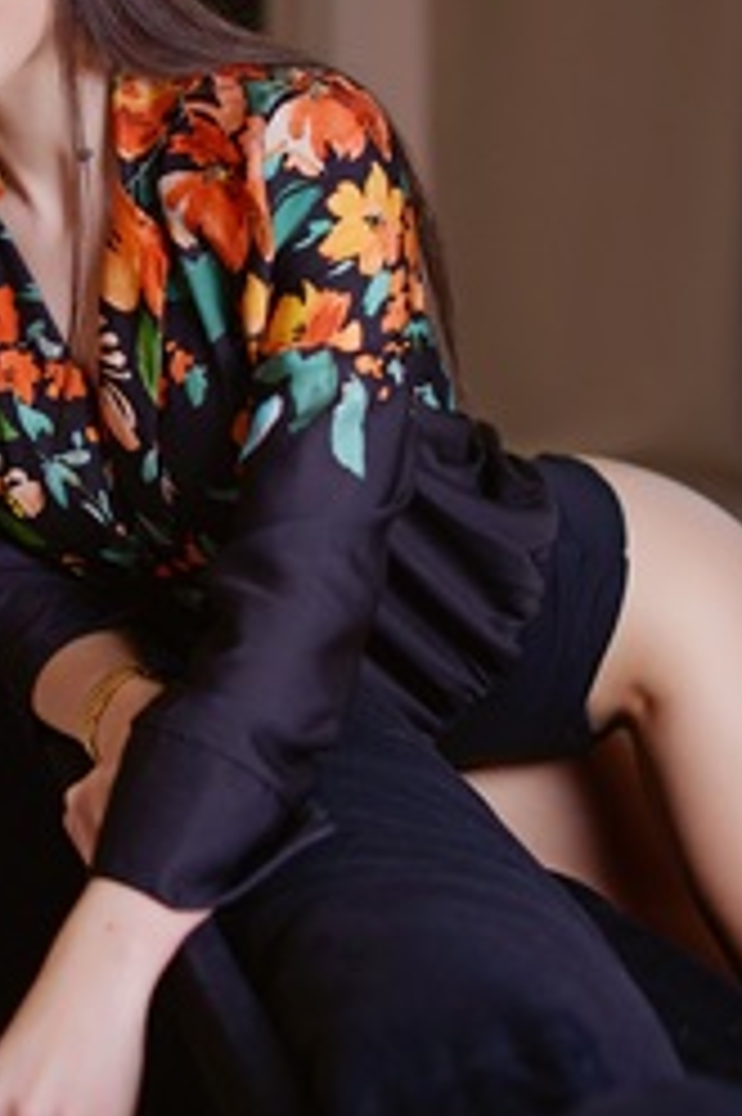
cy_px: 333
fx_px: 3127
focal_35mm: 101
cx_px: 108
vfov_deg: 20.1
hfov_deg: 13.4
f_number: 2.2
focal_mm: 50
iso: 80
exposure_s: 1/125
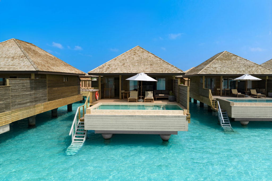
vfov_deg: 46.4
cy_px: 90
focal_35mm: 28
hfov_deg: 65.5
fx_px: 212
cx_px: 136
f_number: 2.8
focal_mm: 14.45
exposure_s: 1/2500
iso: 100
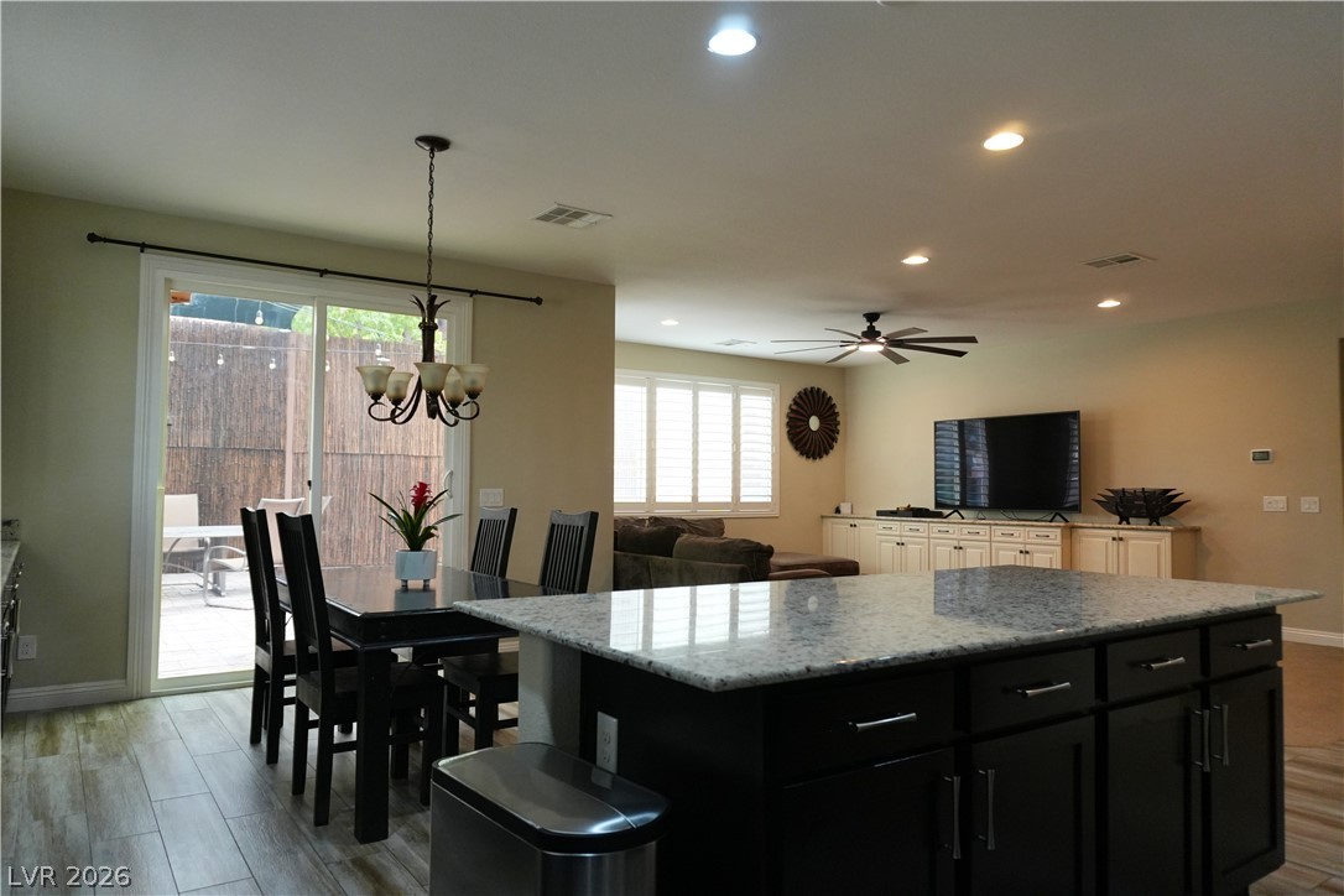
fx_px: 952
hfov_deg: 70.4
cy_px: 448
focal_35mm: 26
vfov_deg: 50.4
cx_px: 672
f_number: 4
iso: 1250
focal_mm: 17
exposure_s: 1/160
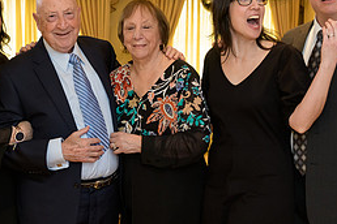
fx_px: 758
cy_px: 93
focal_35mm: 81
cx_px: 171
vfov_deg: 16.8
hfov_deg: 25.1
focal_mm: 36
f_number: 3.2
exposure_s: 1/125
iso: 1000
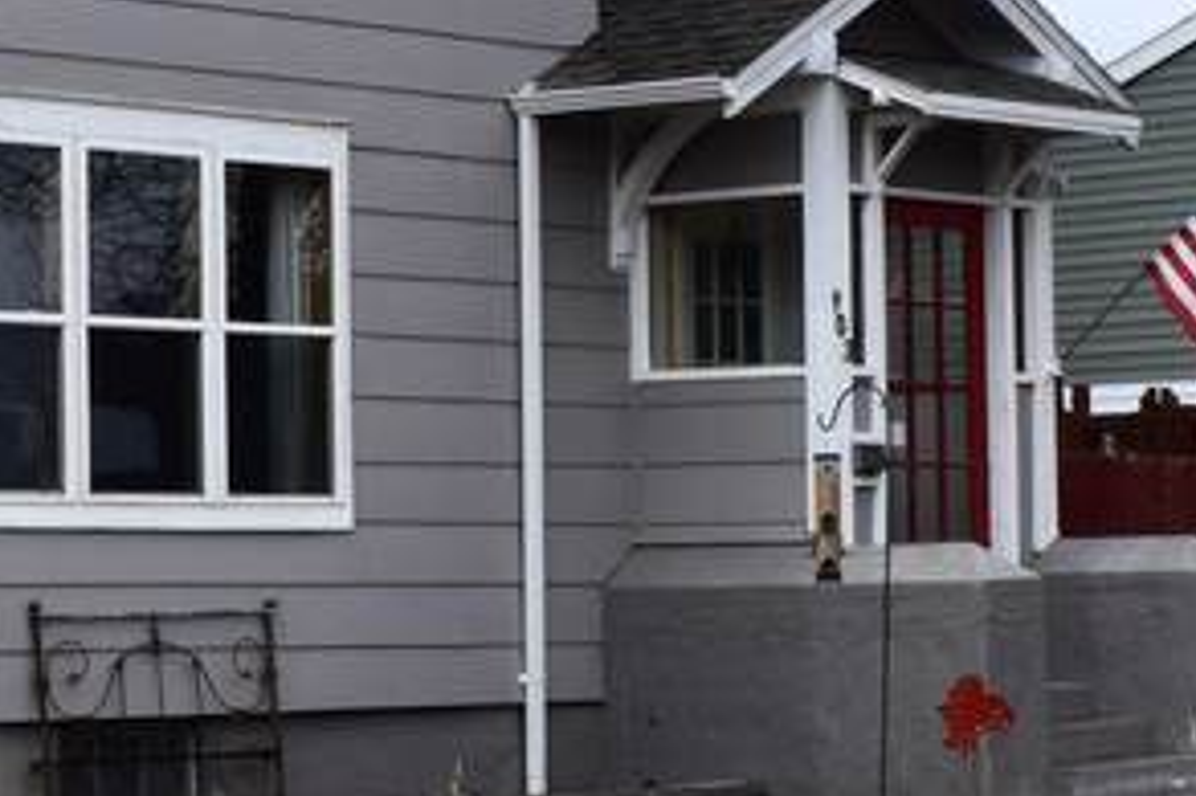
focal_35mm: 118
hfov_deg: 16.5
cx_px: -298
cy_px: 357
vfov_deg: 11.6
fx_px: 3918
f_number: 11
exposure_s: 1/500
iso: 400
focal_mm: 18
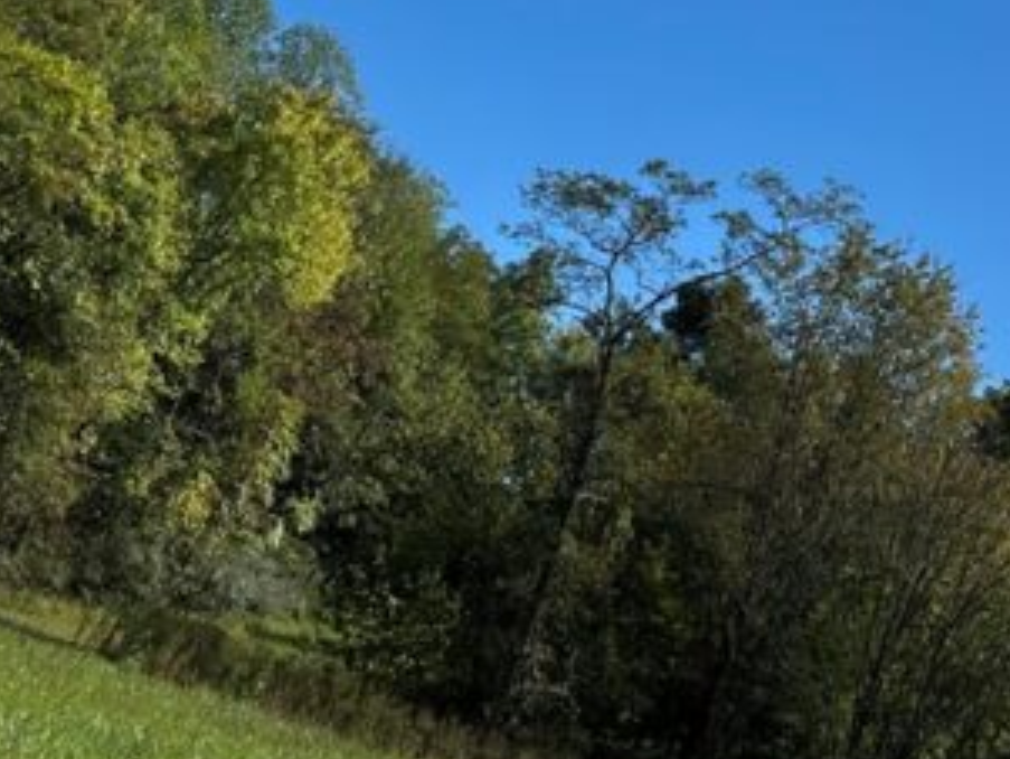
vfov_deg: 20.4
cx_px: 929
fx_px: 2014
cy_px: -71
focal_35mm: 69
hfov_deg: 27.1
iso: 50
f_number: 1.5
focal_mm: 5.7
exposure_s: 1/7463
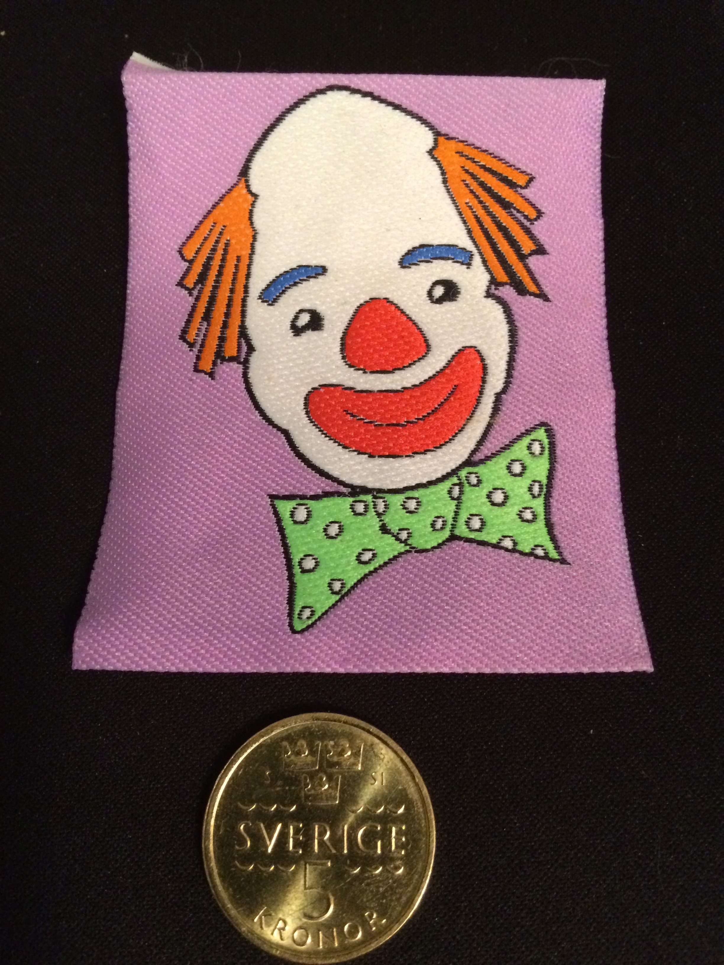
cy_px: 482
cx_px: 362
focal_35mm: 29
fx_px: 809
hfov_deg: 48.2
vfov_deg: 61.7
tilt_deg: -70.9
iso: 320
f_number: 2.2
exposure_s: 1/17
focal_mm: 4.15
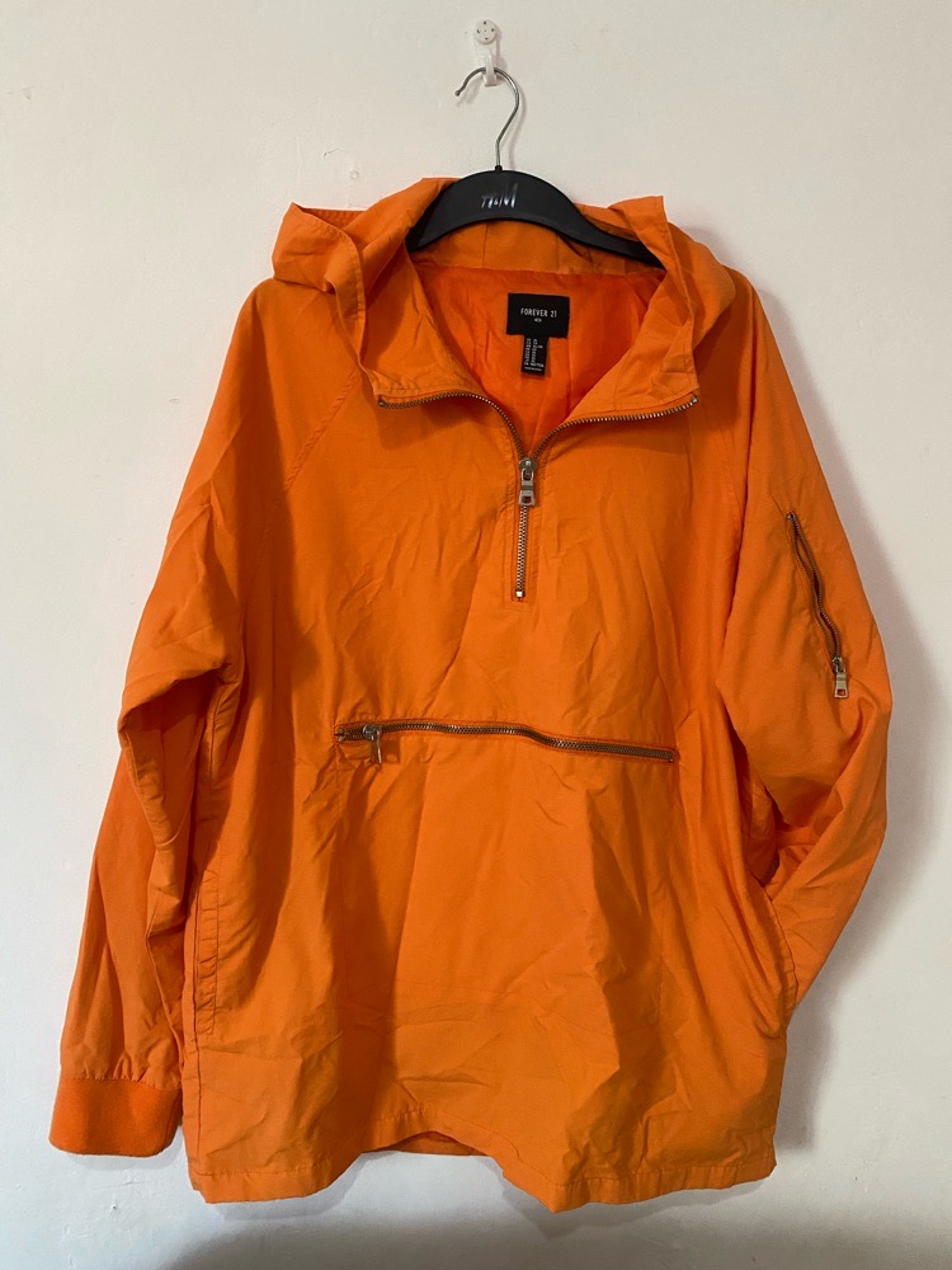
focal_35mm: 26
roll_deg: +0.5
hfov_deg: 53.1
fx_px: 953
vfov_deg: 67.3
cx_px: 476
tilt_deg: -6.4
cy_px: 635
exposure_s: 1/45
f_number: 1.8
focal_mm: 4.25
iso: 500
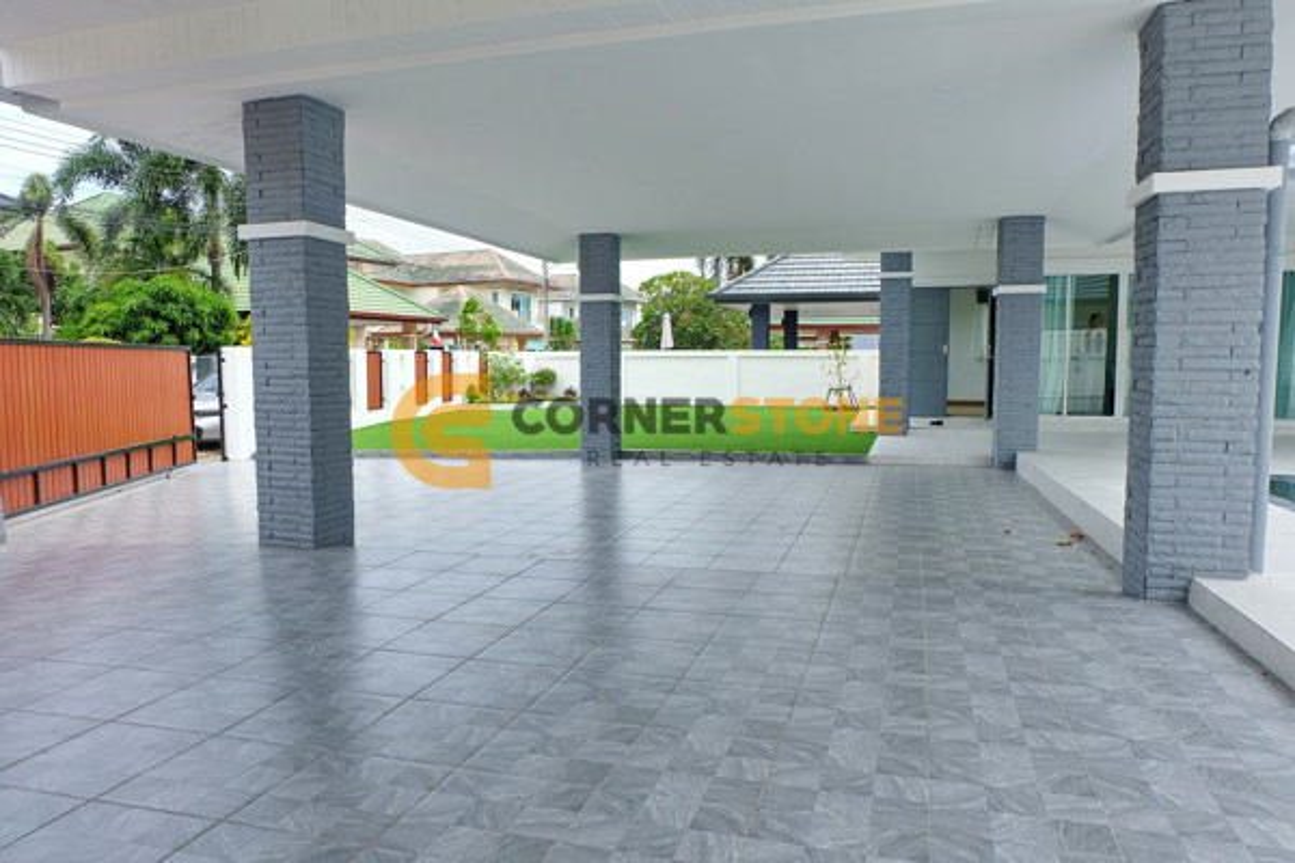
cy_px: 432
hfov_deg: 73.7
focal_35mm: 24
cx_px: 648
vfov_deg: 53.1
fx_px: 863
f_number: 8
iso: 200
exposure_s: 1/200
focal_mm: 16
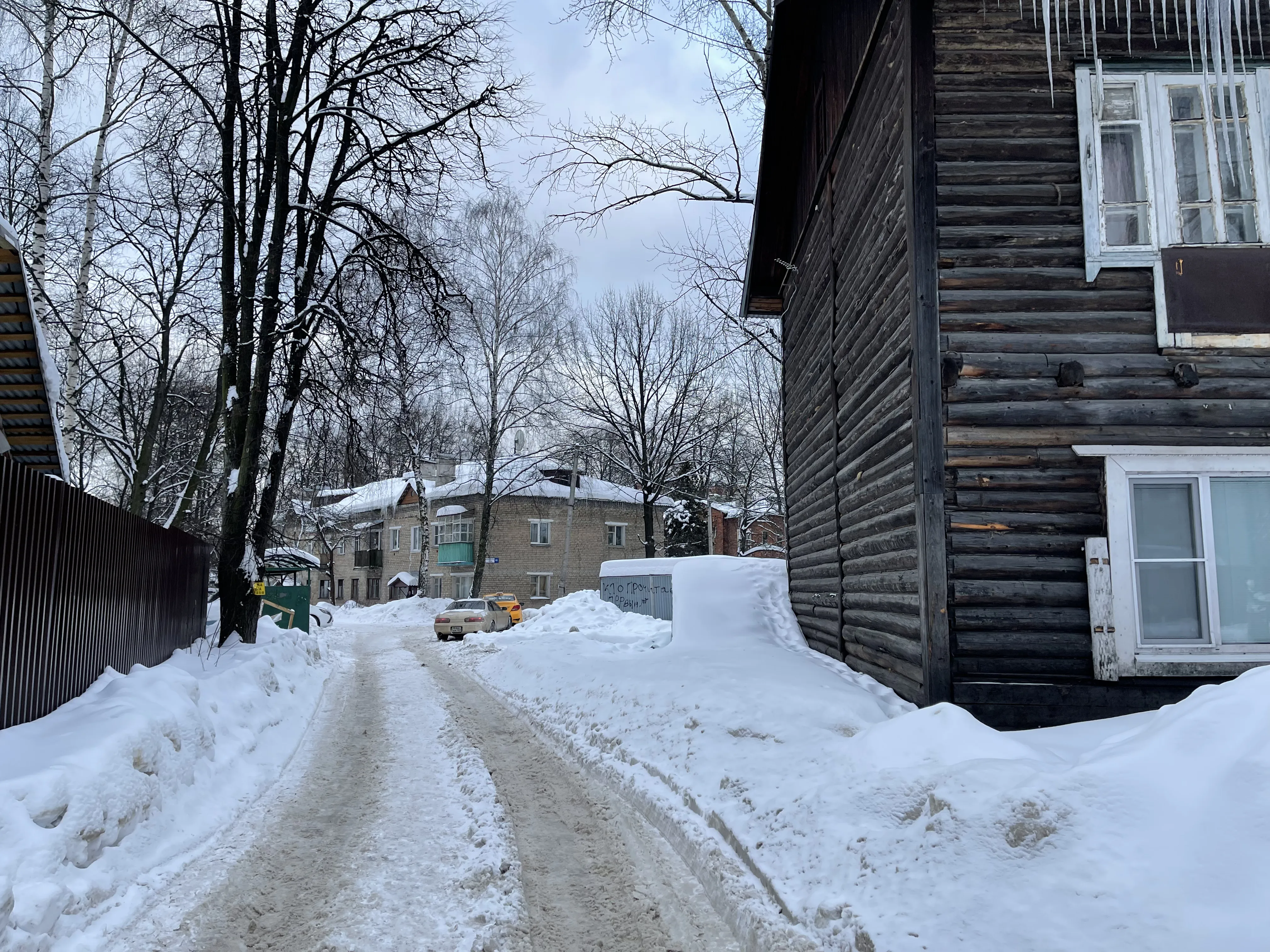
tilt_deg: +6.9
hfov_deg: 67.3
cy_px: 476
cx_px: 635
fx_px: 954
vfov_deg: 53.1
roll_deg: -0.6
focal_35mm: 26
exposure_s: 1/611
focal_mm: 5.1
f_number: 1.6
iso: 32
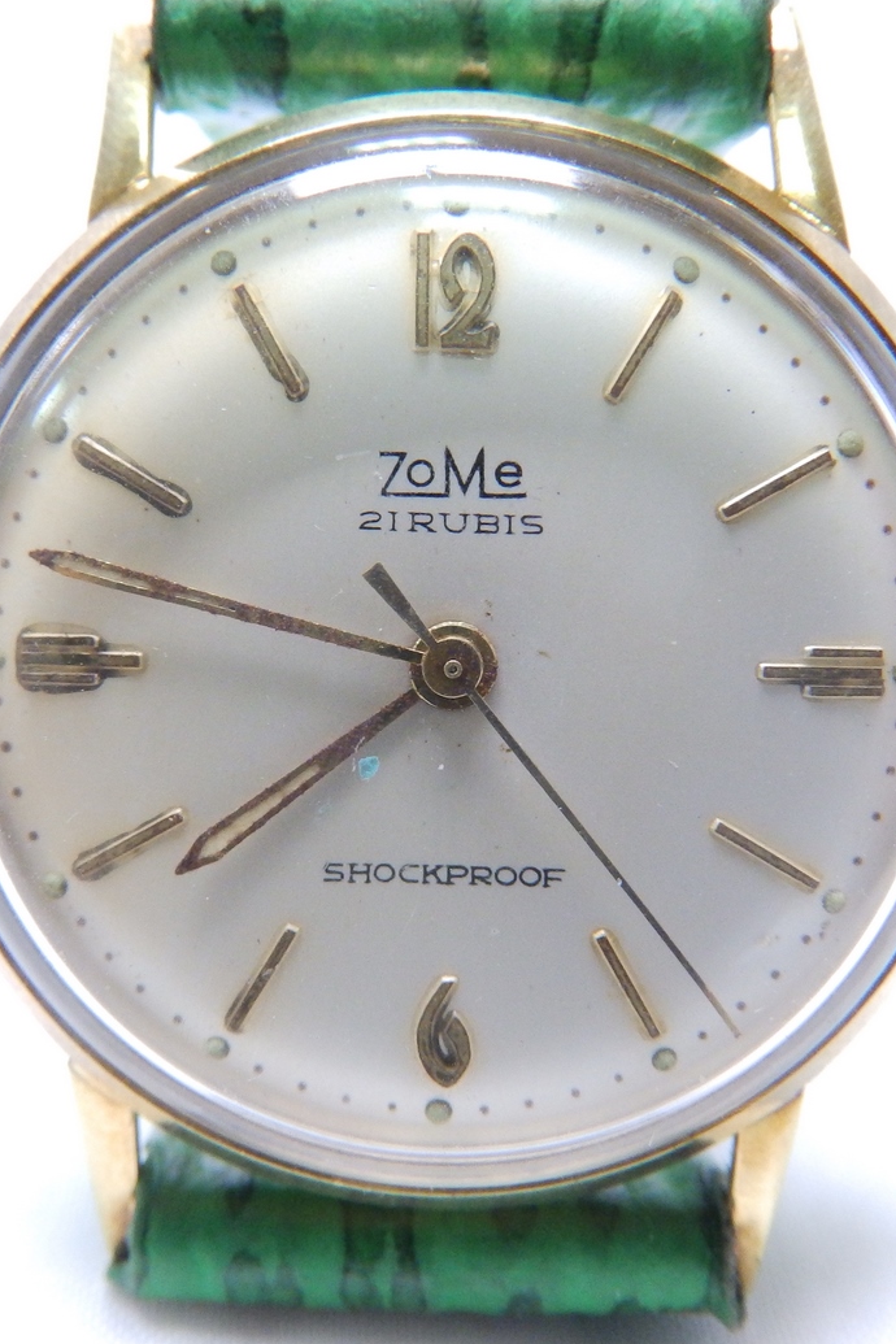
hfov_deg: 29.9
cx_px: 431
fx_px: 1680
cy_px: 680
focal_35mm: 45
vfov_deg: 43.6
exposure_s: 1/30
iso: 640
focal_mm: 5.7
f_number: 3.7
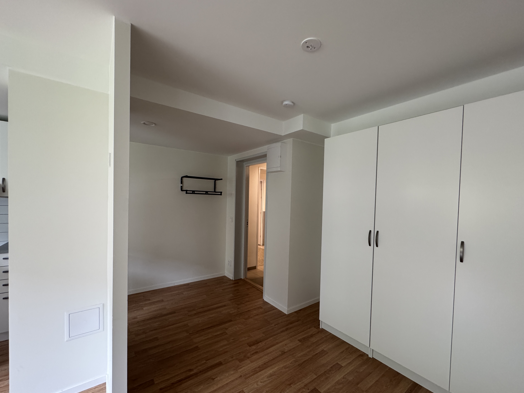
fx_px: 227
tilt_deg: -1.5
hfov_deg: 98.1
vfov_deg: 81.7
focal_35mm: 15
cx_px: 273
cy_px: 206
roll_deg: -1.5
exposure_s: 1/91
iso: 320
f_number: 2.2
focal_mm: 2.22
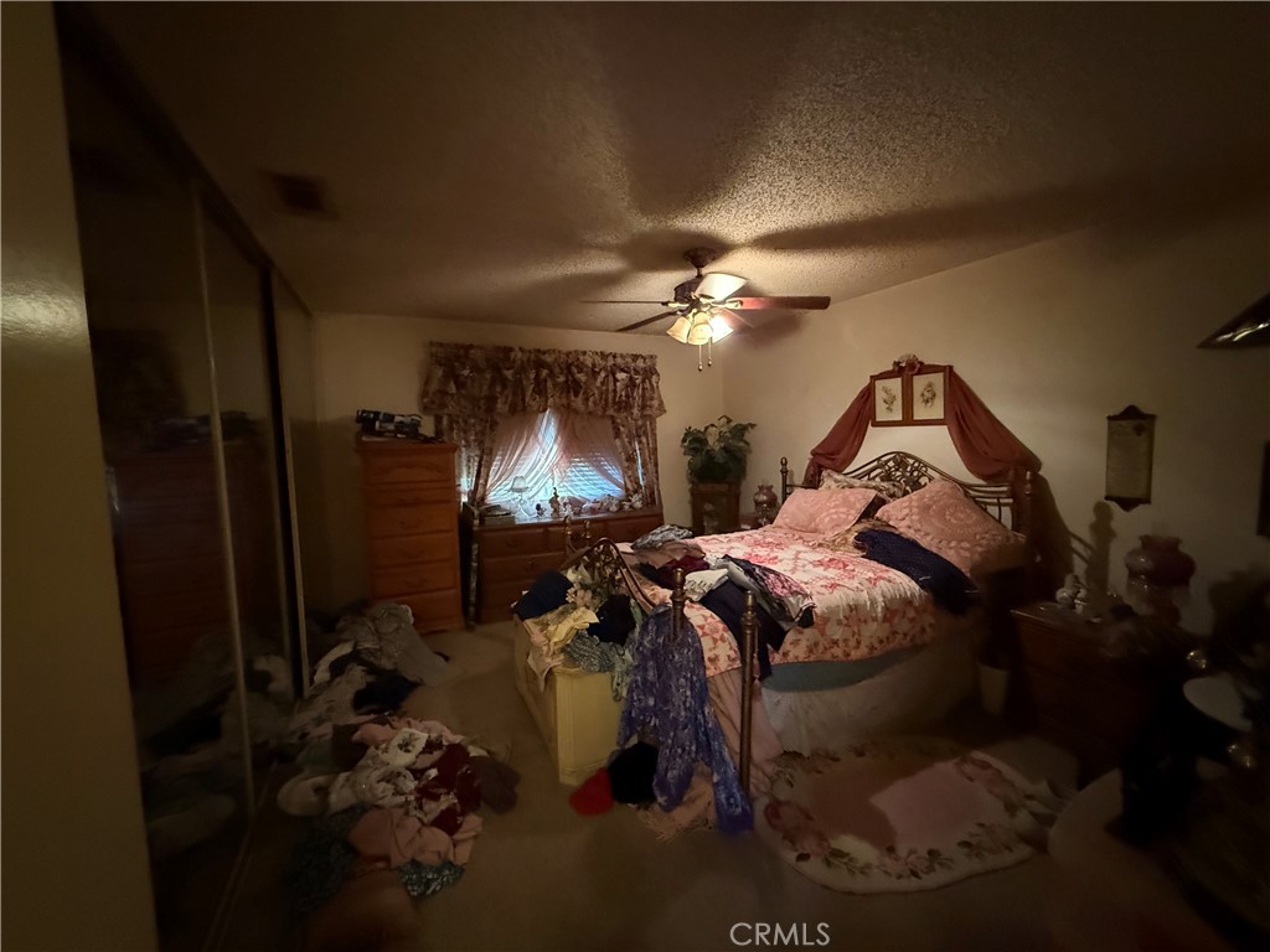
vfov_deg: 85.7
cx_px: 635
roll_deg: +1.1
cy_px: 476
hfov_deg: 102.1
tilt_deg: -3.0
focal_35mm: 14
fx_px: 514
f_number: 2.2
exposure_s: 1/30
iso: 1250
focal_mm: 2.22
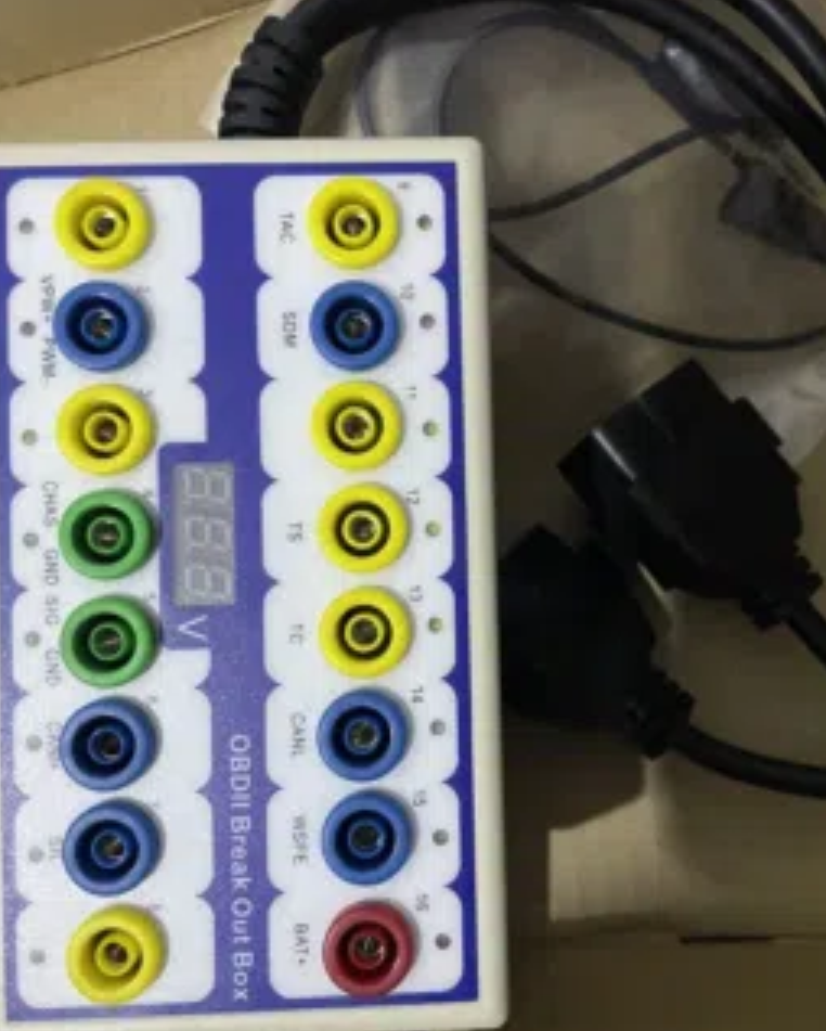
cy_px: 533
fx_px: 977
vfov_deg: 55.6
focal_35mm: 32
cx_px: 475
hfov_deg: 45.7
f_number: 1.6
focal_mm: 4.2
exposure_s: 1/25
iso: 500
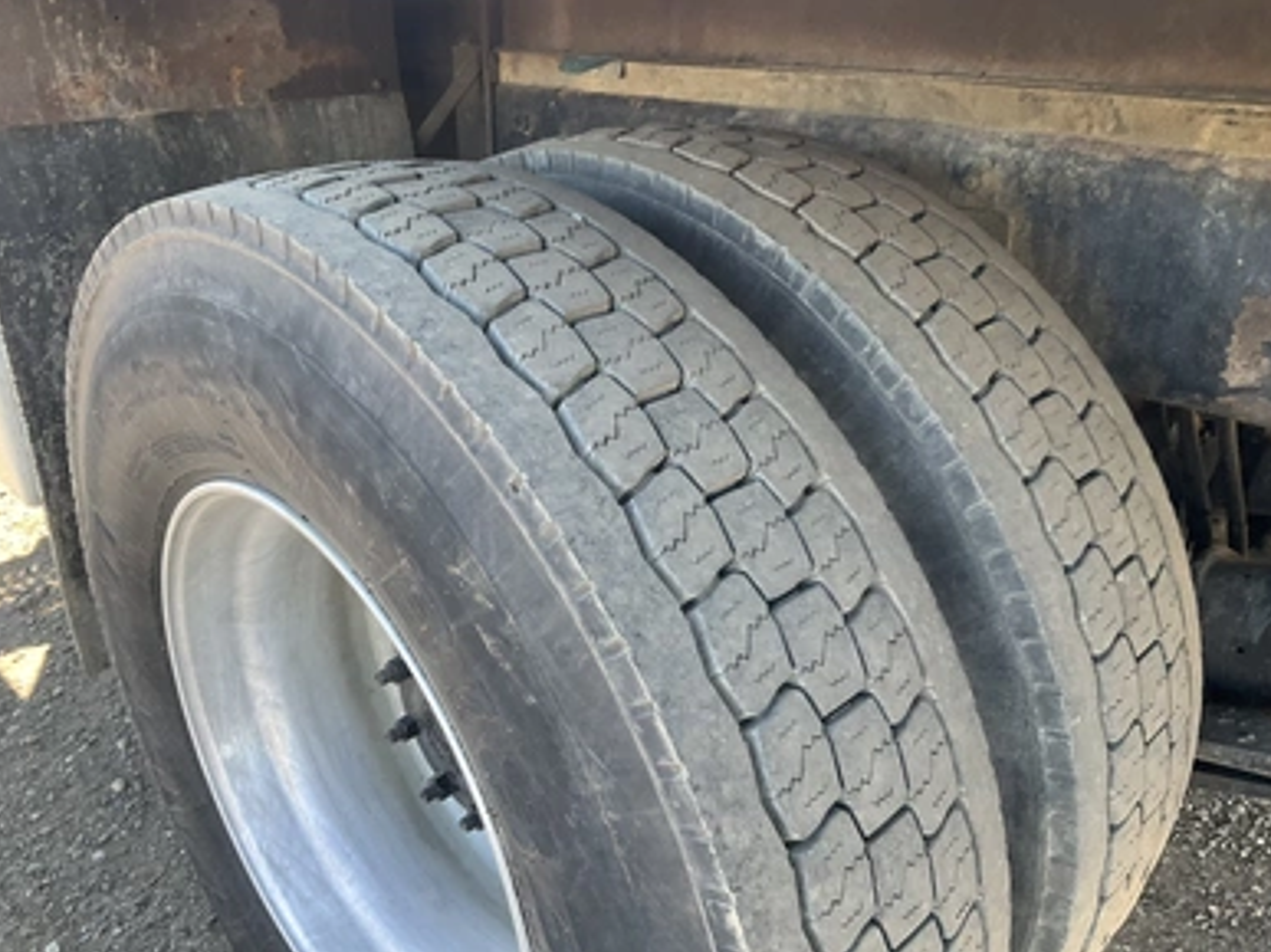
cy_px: 463
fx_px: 1101
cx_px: 631
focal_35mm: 30
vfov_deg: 46.8
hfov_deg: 60.0
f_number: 1.8
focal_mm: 3
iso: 50
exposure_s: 1/122
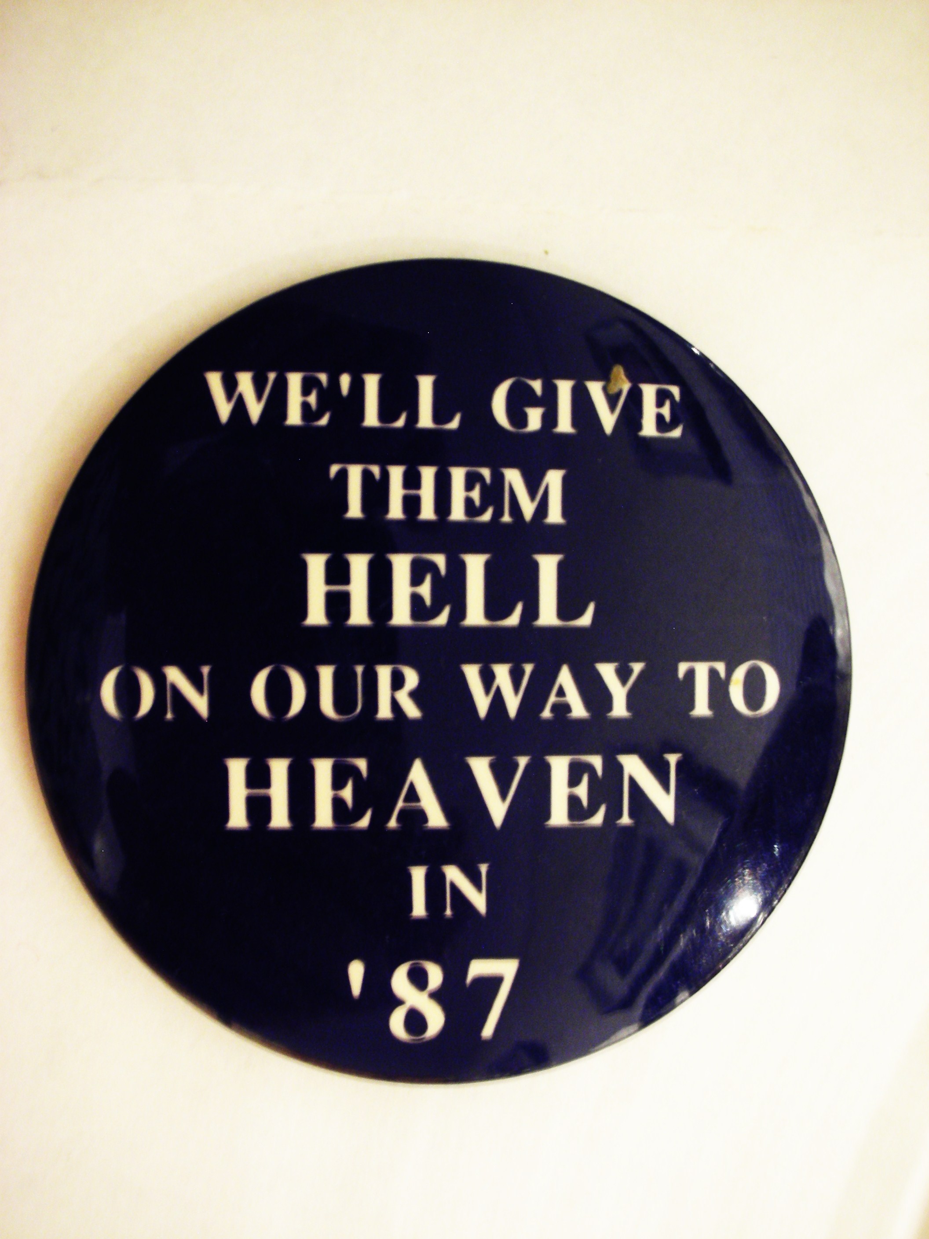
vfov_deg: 52.6
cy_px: 620
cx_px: 464
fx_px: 1252
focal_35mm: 35
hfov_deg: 40.7
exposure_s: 1/1.4
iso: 200
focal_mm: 5.8
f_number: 3
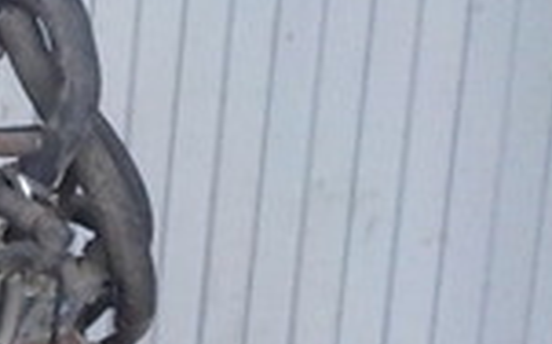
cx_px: -563
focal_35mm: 135
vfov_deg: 9.4
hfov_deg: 13.3
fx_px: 2029
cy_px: 549
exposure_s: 1/30
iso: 400
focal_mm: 4.1
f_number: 3.3
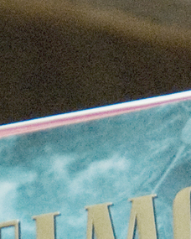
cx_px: -41
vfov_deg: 1.2
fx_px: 11801
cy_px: 676
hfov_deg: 0.9
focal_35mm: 1670
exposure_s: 1/80
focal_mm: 135
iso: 800
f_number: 6
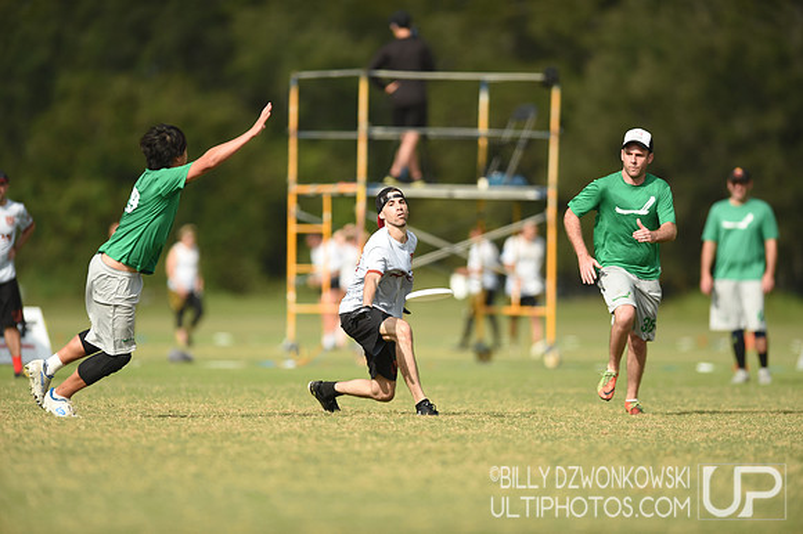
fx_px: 8917
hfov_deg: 5.2
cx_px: 402
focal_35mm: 400
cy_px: 267
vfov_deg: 3.4
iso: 160
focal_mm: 400
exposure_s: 1/3200
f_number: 2.8
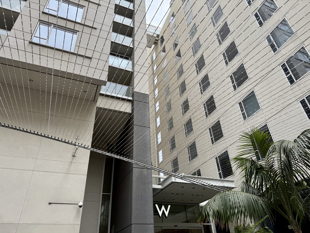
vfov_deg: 56.8
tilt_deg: +33.6
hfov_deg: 71.6
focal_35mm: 24
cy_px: 116
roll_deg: +3.4
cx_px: 155
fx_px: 215
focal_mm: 6.76
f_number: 1.78
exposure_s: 1/788
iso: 80
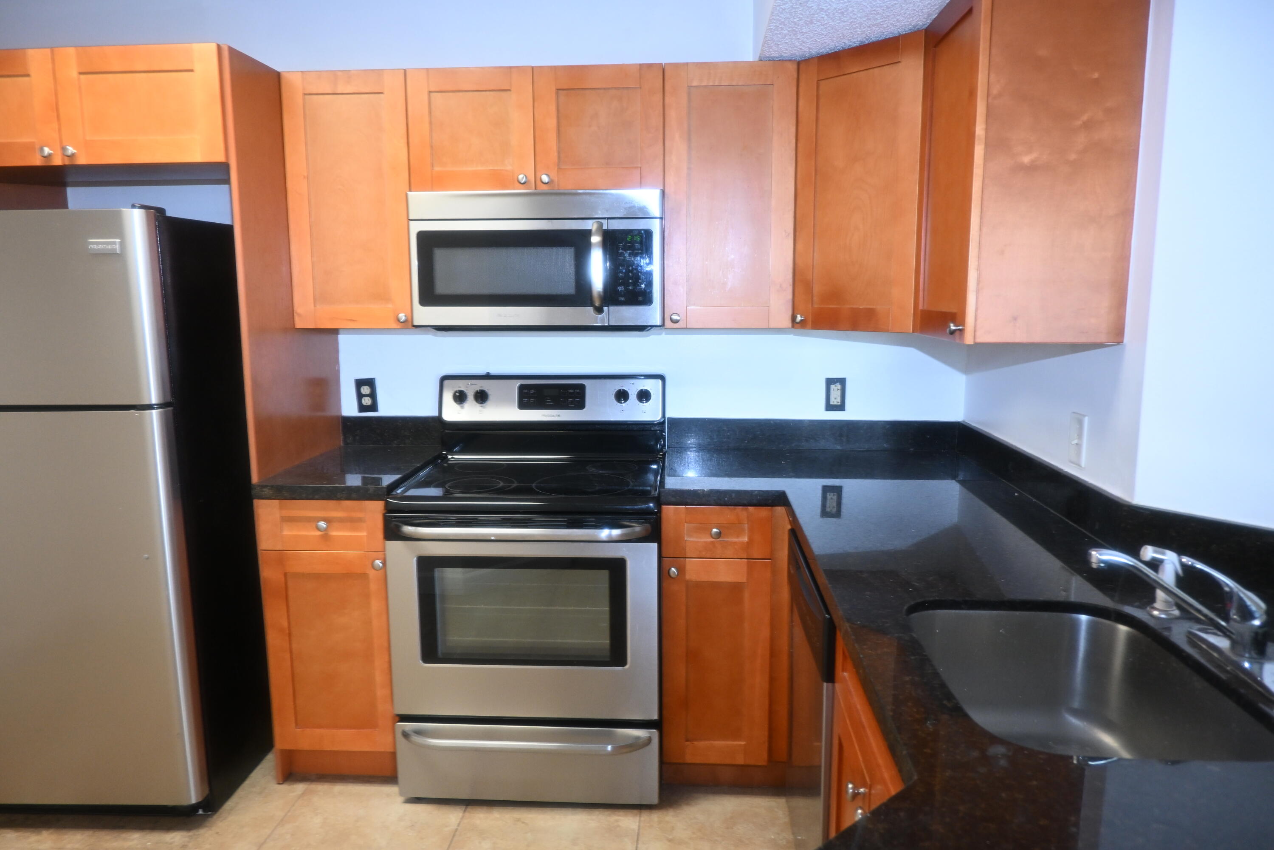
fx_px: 849
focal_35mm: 24
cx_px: 637
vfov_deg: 53.1
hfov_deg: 73.7
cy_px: 425
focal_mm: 16
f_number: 4.5
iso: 900
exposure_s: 1/25
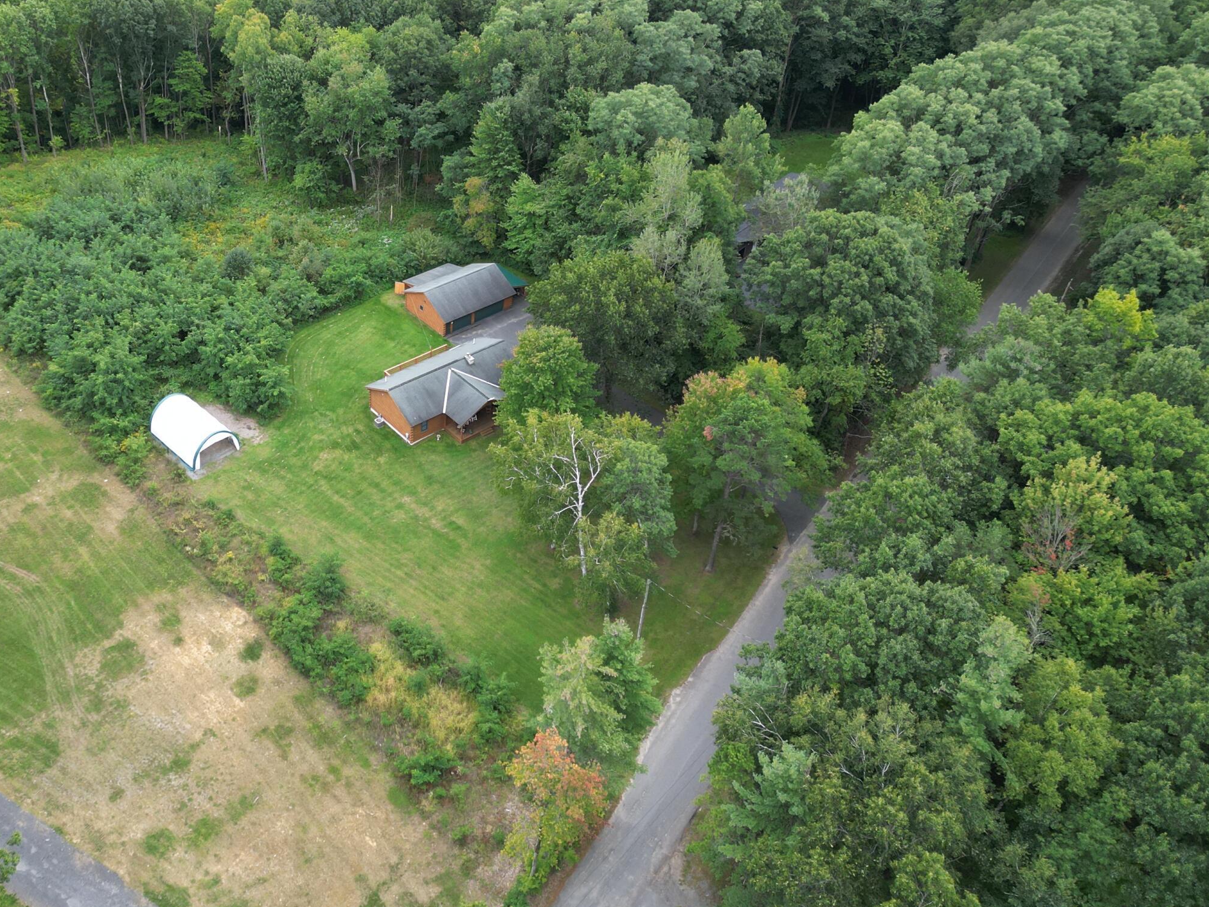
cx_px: 382
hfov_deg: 50.2
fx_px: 1257
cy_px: 347
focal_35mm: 36
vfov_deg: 39.4
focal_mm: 6.72
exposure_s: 1/400
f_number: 1.7
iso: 100
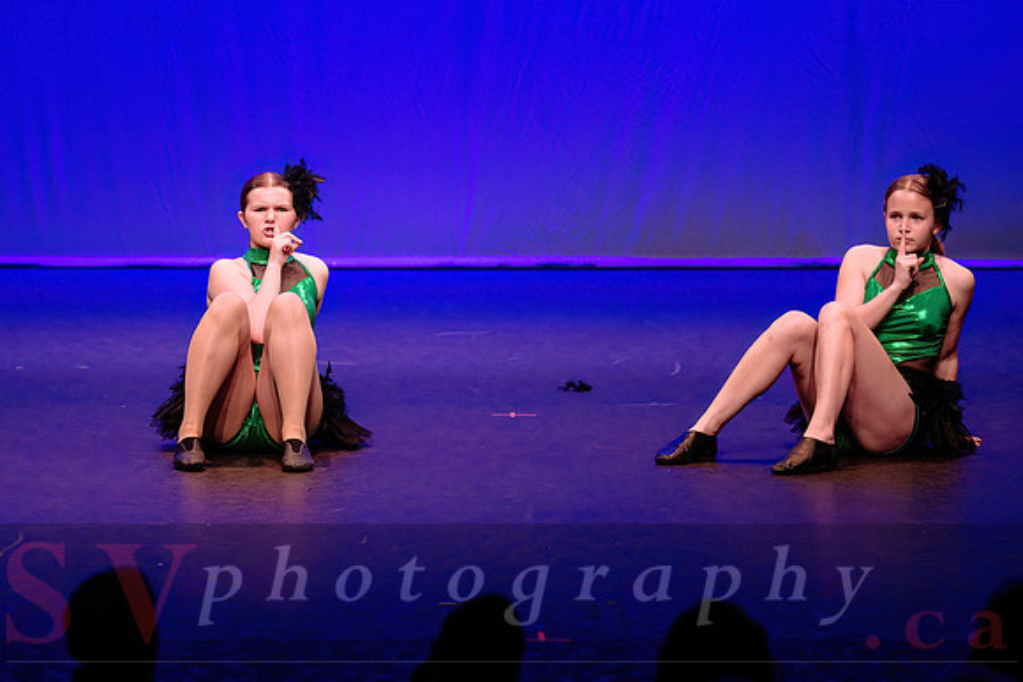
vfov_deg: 6.4
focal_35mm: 216
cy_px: 237
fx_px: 6130
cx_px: 449
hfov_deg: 9.5
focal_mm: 135
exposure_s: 1/400
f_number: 2.8
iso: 1250
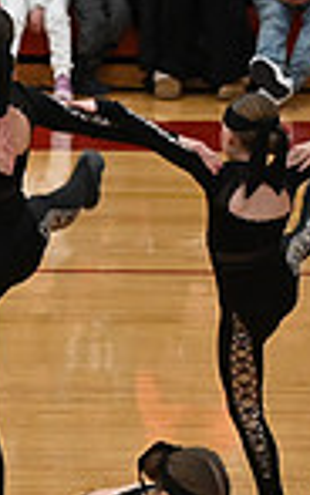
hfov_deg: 3.1
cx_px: 906
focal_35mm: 421
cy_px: 153
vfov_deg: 5.0
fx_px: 5685
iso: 3200
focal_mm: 70
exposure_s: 1/400
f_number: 4
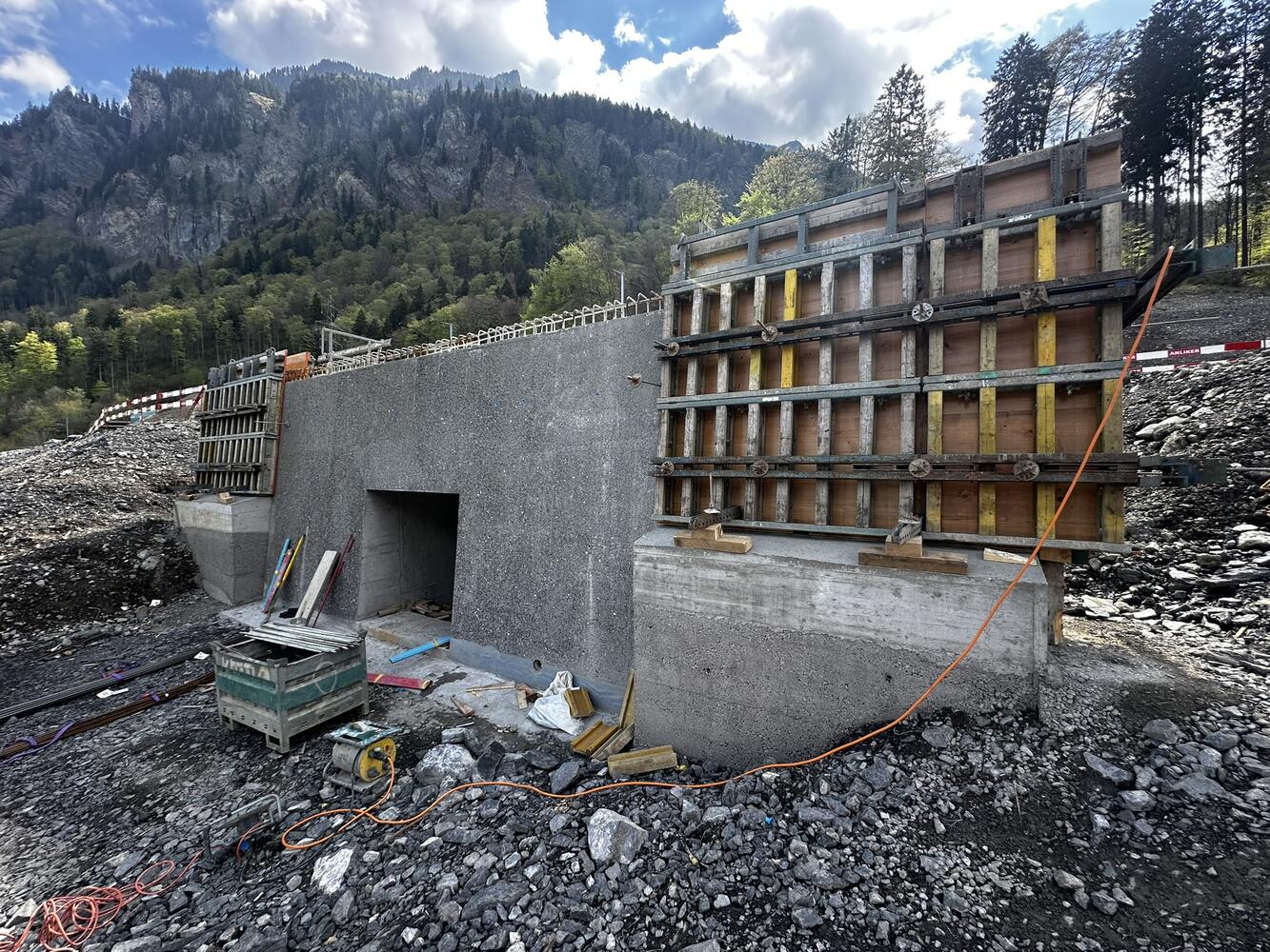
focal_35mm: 14
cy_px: 476
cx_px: 635
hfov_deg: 102.1
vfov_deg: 85.7
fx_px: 514
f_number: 2.2
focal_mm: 2.22
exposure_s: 1/463
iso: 40
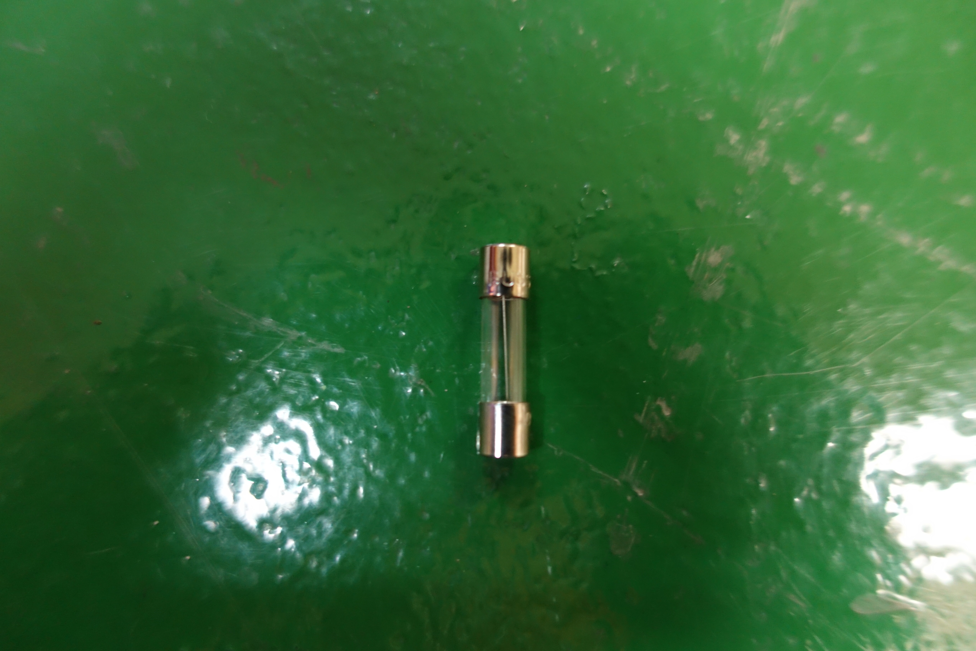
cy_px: 326
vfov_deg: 53.1
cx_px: 488
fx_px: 651
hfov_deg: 73.7
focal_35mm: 24
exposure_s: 1/20
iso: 800
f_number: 1.8
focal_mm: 8.8
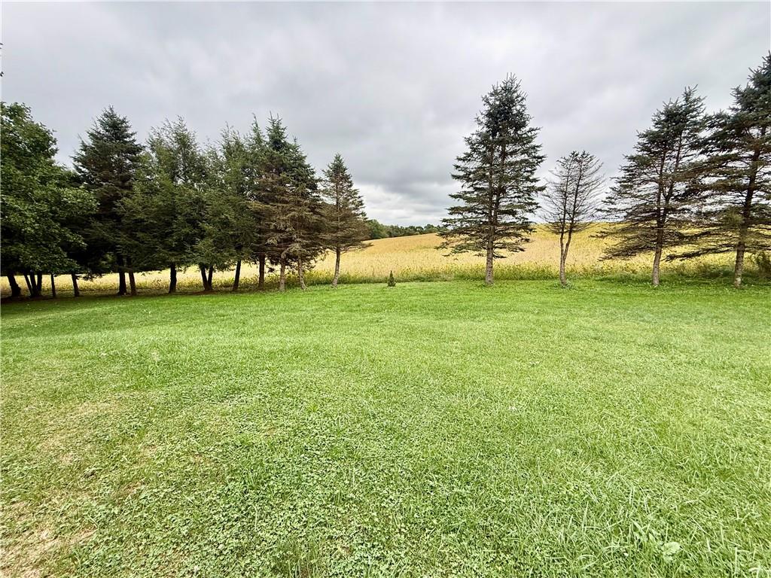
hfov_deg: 102.1
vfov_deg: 85.7
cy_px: 289
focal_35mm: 14
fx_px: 312
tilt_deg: -9.1
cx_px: 386
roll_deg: +1.0
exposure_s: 1/279
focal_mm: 2.22
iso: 64
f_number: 2.2
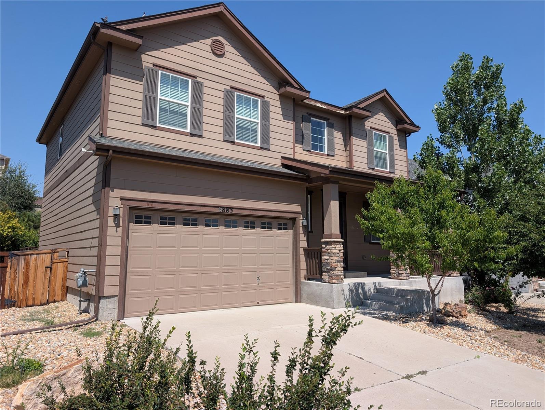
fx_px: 378
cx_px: 272
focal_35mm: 24
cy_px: 205
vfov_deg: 56.9
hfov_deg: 71.5
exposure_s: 1/957
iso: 21
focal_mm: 6.9
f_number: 1.68
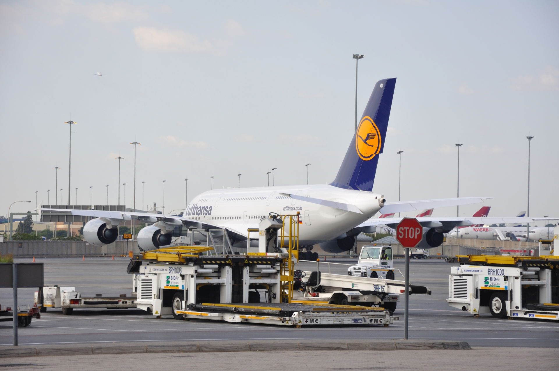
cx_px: 280
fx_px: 2140
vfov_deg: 9.9
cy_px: 186
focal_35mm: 138
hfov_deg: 14.9
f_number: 8
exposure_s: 1/250
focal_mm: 92
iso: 200
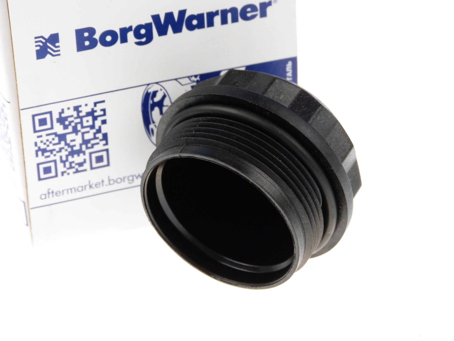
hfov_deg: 14.4
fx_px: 1797
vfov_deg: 10.8
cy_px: 170
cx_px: 227
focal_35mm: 137
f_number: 3.6
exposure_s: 1/160
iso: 250
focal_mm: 24.6
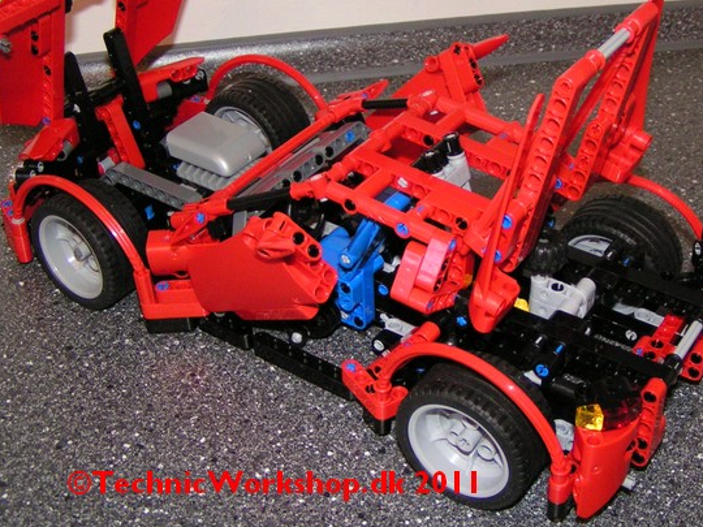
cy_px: 219
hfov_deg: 42.1
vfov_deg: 32.1
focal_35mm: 45
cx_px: 366
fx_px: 914
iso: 200
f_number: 2.8
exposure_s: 1/40
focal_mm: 5.8
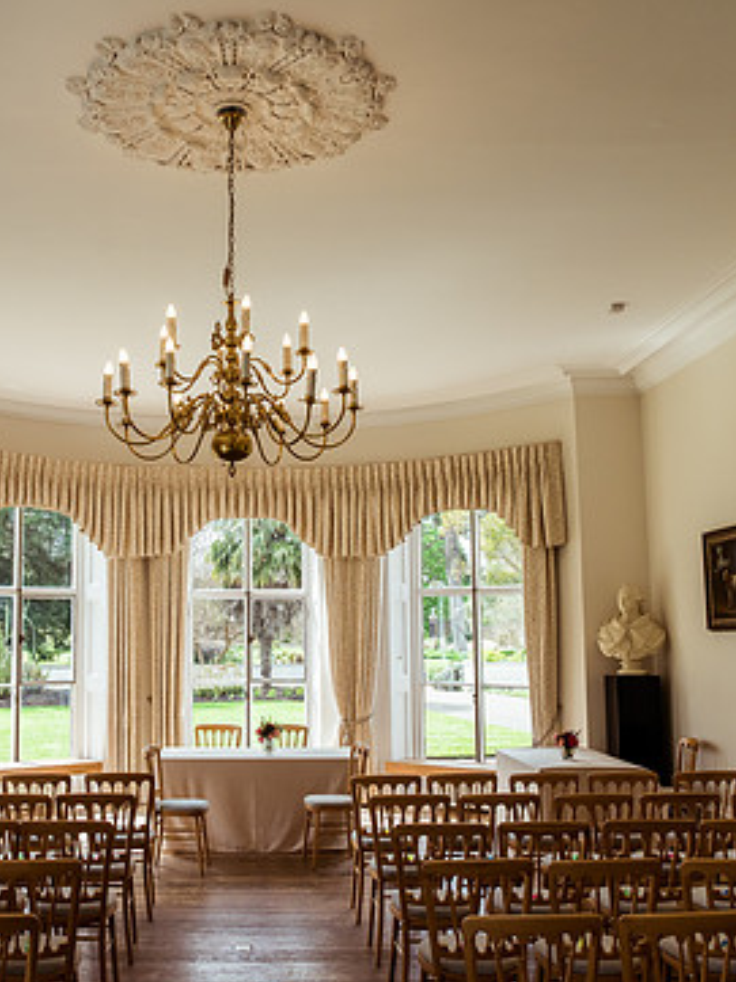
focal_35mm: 37
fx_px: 1050
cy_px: 500
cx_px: 255
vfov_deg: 50.2
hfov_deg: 38.3
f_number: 5
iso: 640
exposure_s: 1/800
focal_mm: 24
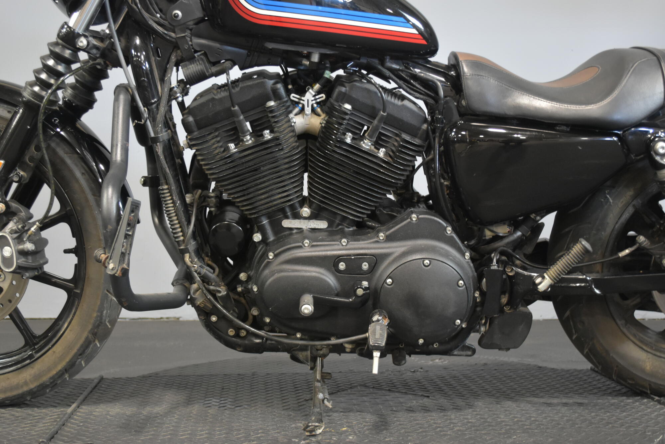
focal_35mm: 48
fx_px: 887
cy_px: 222
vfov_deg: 28.1
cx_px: 332
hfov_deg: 41.1
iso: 1600
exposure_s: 1/13
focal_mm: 32
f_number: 4.8
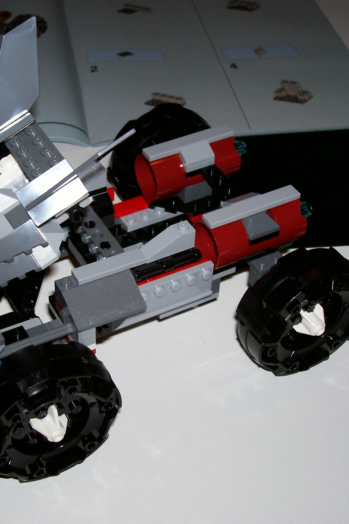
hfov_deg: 22.9
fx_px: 858
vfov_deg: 33.9
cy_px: 259
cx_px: 116
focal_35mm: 59
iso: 80
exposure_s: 1/68.5
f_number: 2.9
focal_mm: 7
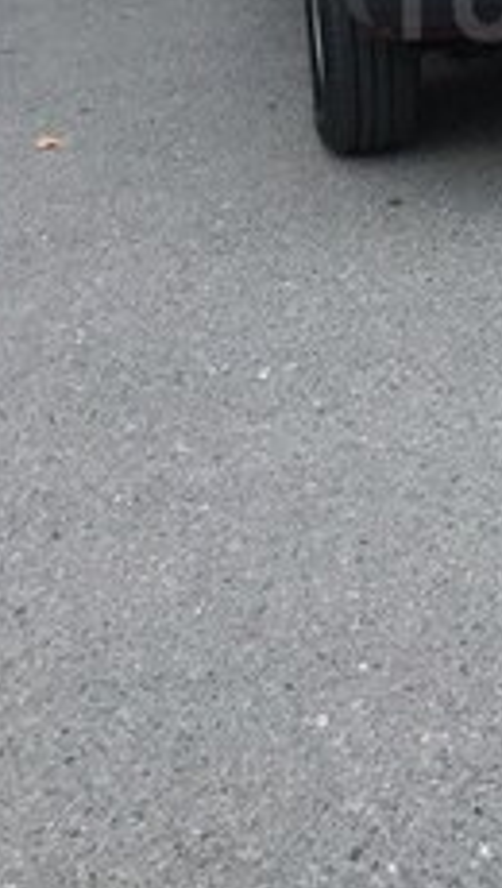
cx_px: 676
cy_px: -4
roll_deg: +1.9
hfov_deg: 16.7
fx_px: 1603
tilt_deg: -12.3
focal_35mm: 68
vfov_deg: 29.0
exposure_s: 1/17
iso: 250
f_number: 2.2
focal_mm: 4.15
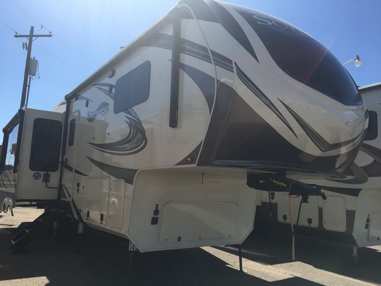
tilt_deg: +9.7
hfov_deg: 61.7
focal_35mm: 29
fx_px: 319
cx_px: 190
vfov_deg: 48.2
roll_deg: -0.5
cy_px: 143
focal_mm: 4.15
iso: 25
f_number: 2.2
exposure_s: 1/1972
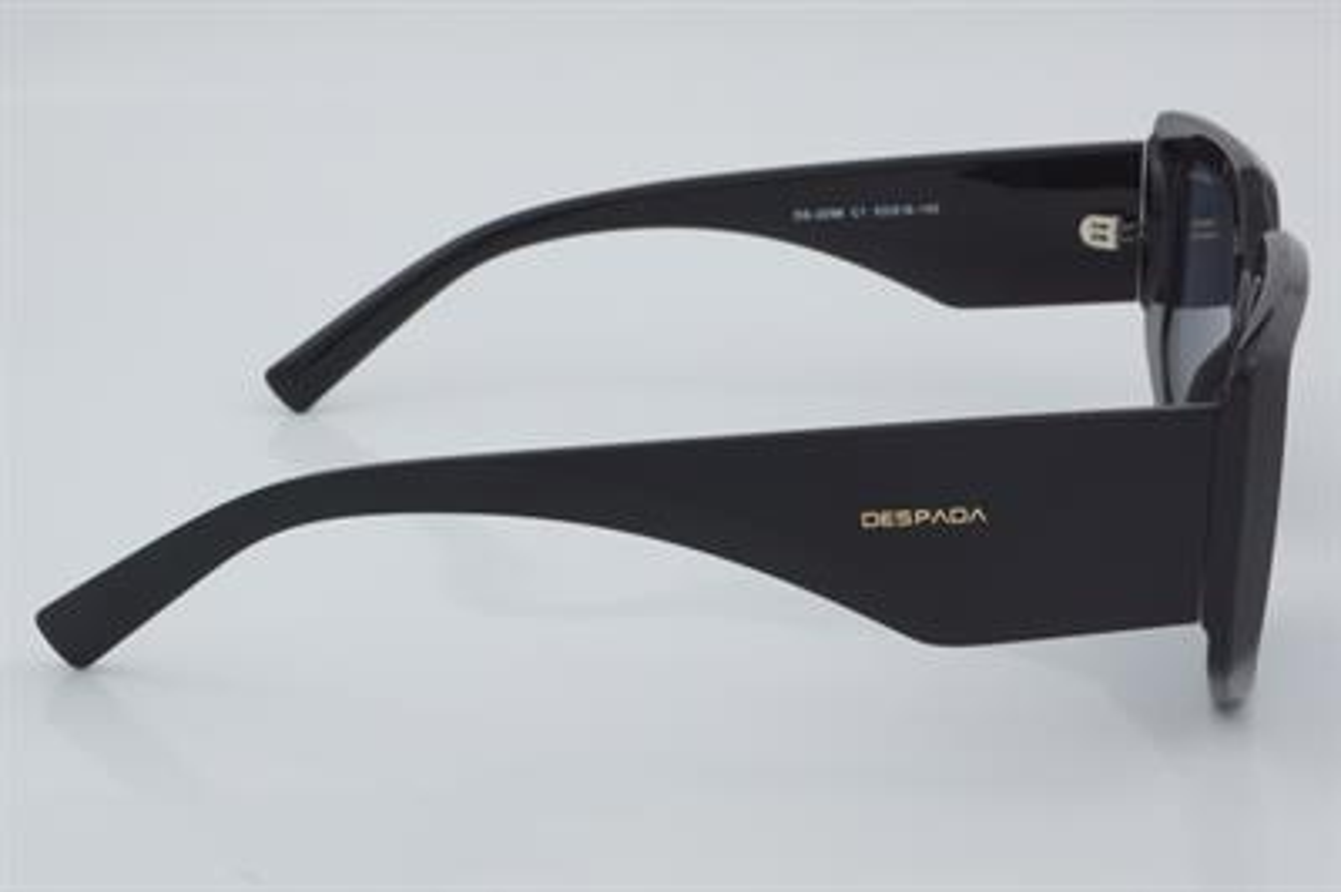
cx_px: 670
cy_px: 446
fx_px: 2791
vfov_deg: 18.2
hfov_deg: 27.0
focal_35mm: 75
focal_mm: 50
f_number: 32
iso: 100
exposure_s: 1/4
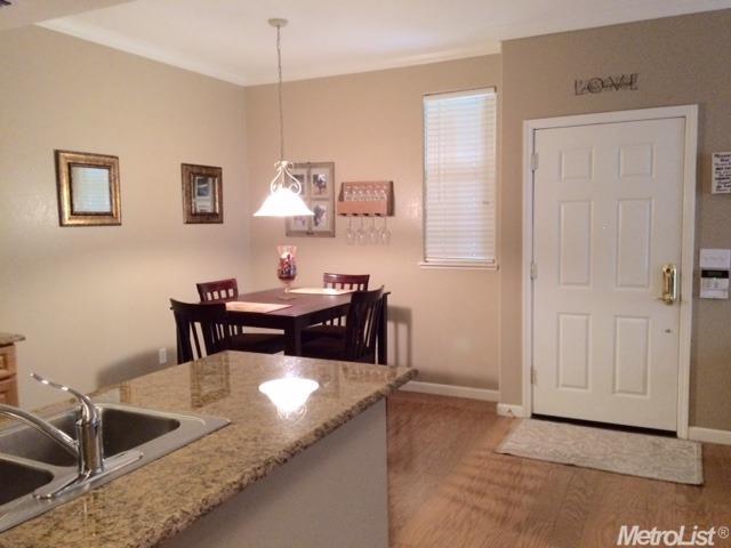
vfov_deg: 48.2
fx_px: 612
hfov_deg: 61.7
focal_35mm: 29
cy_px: 274
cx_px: 366
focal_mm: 4.15
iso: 320
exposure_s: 1/15
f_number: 2.2
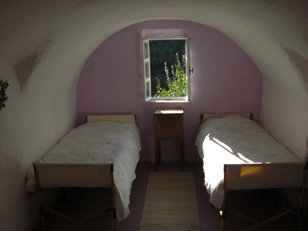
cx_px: 154
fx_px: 338
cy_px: 116
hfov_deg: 49.0
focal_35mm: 38
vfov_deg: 37.7
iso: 64
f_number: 2.7
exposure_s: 1/320
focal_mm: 6.2
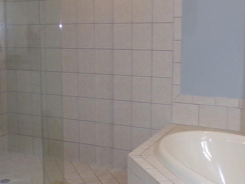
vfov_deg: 27.0
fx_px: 382
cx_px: 113
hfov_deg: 35.5
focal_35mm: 54
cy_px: 79
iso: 200
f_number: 3
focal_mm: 4.3
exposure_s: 1/34
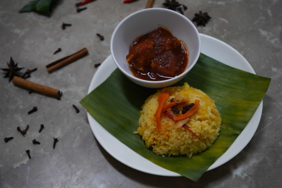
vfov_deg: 19.5
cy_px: 94
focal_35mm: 70
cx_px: 141
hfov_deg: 28.8
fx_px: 548
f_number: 5.6
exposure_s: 1/160
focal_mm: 70
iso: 10000
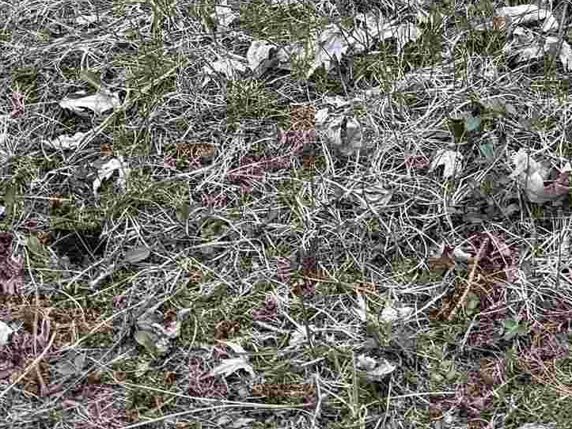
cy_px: -199
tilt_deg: -28.1
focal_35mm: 102
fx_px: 1685
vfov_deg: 13.7
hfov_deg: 18.3
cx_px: 683
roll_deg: +1.6
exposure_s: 1/488
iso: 80
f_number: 1.78
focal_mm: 6.76
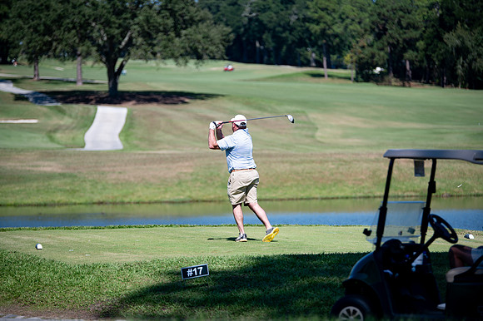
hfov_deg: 13.3
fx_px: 2078
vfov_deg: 8.8
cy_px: 160
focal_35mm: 155
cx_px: 242
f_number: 2.8
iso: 100
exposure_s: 1/1250
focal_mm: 155
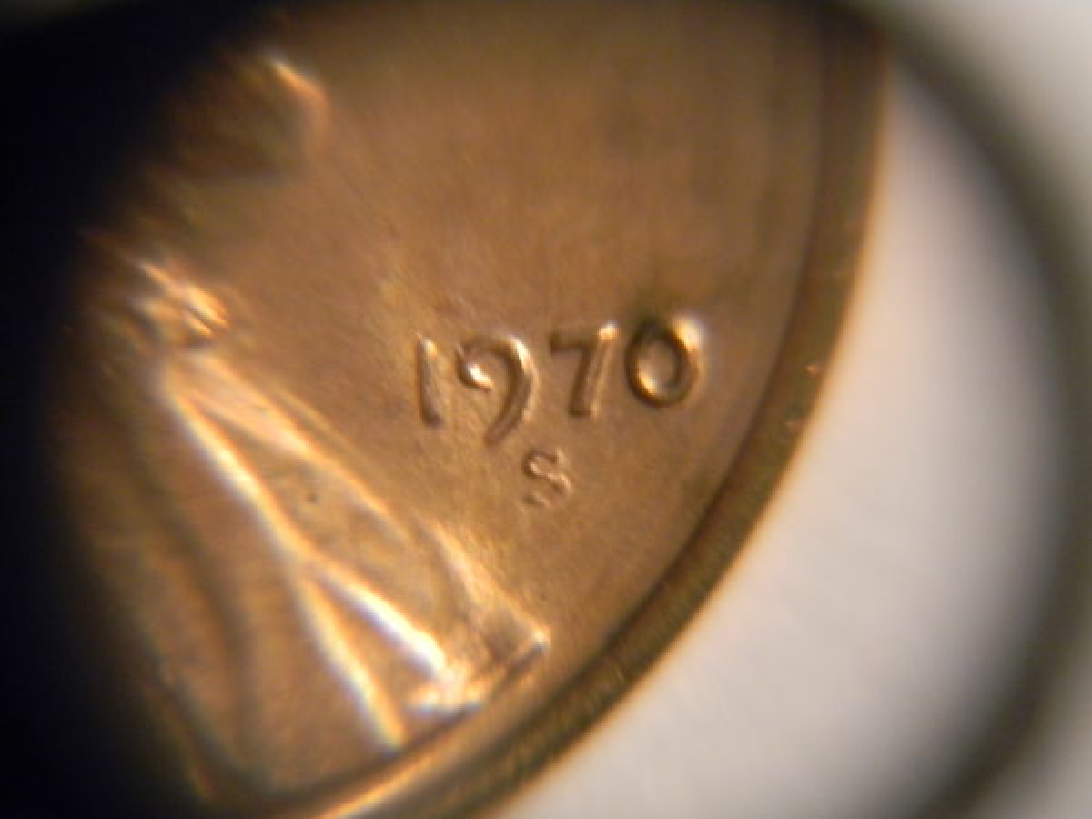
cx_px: 546
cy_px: 410
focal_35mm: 105
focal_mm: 19
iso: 400
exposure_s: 1/21
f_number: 4.7
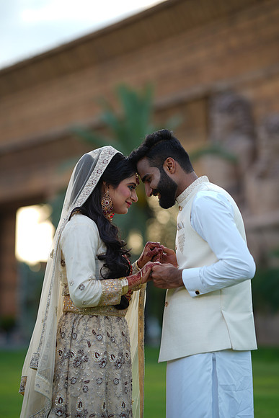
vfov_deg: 23.9
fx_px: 987
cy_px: 209
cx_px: 140
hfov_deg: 16.1
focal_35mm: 85
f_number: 1.4
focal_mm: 85
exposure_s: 1/500
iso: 50
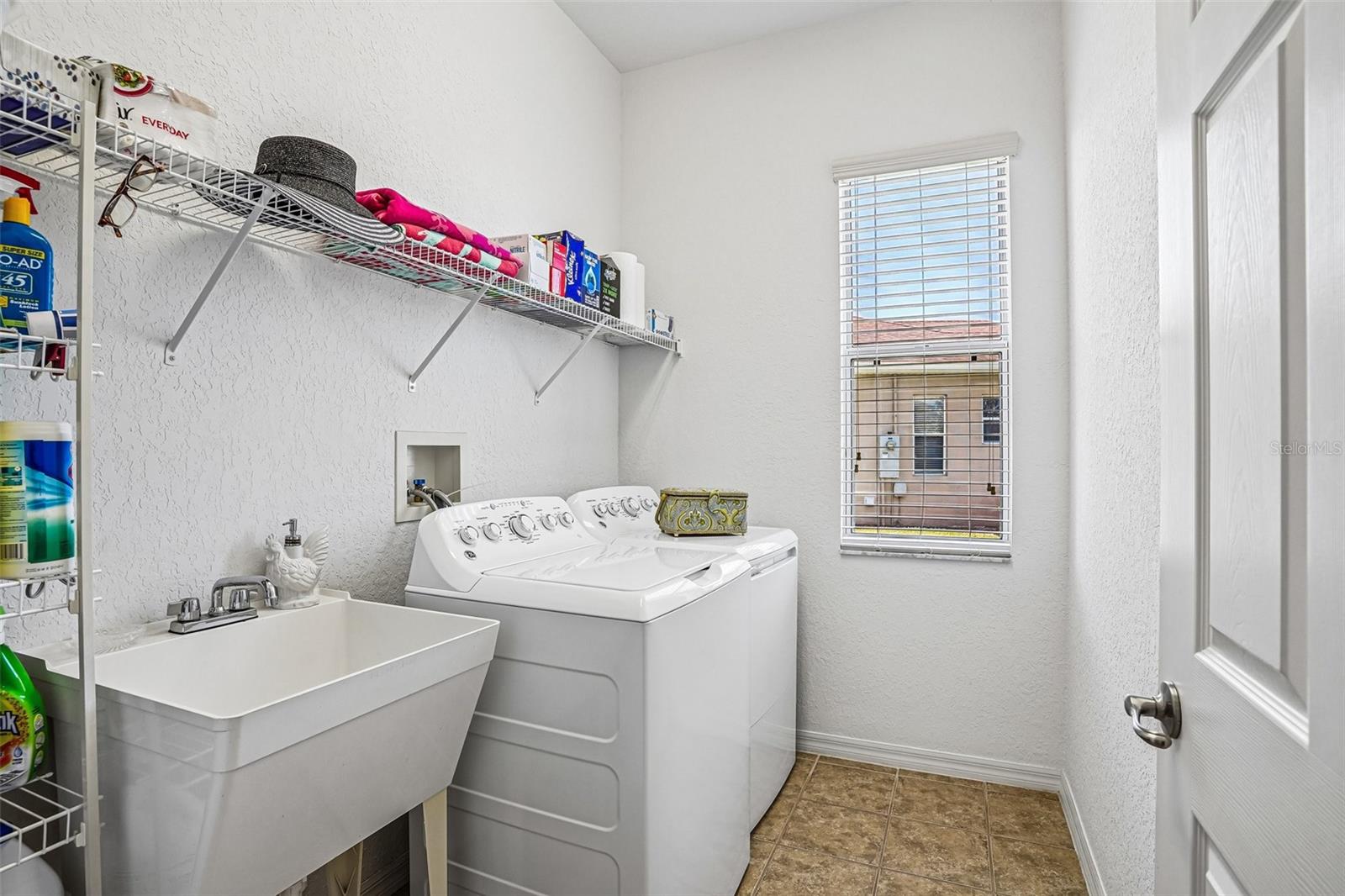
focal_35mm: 17
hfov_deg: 93.3
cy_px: 448
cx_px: 672
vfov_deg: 70.4
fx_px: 635
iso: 250
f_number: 8
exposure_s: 1/30
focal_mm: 17
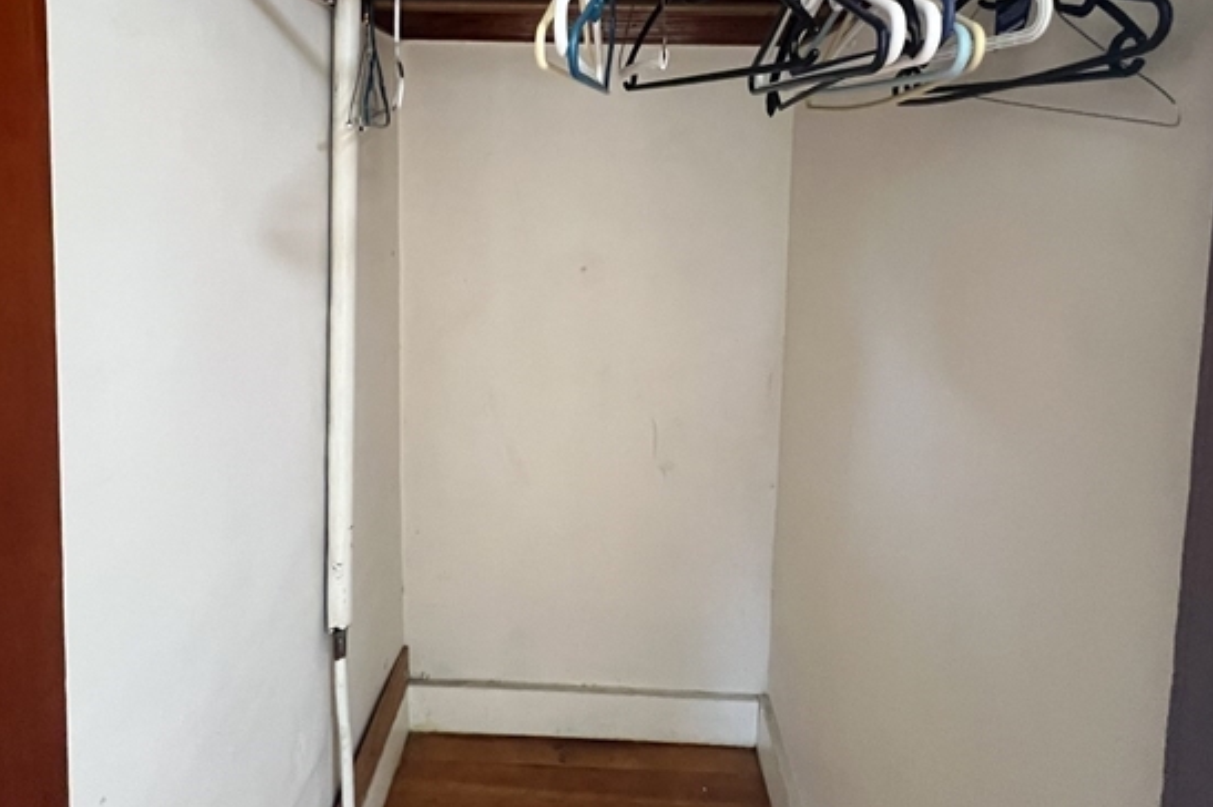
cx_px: 583
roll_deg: -0.8
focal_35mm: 19
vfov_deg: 60.6
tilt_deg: -4.9
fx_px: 640
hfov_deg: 86.9
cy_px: 193
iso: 640
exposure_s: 1/60
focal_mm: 1.57
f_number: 1.8
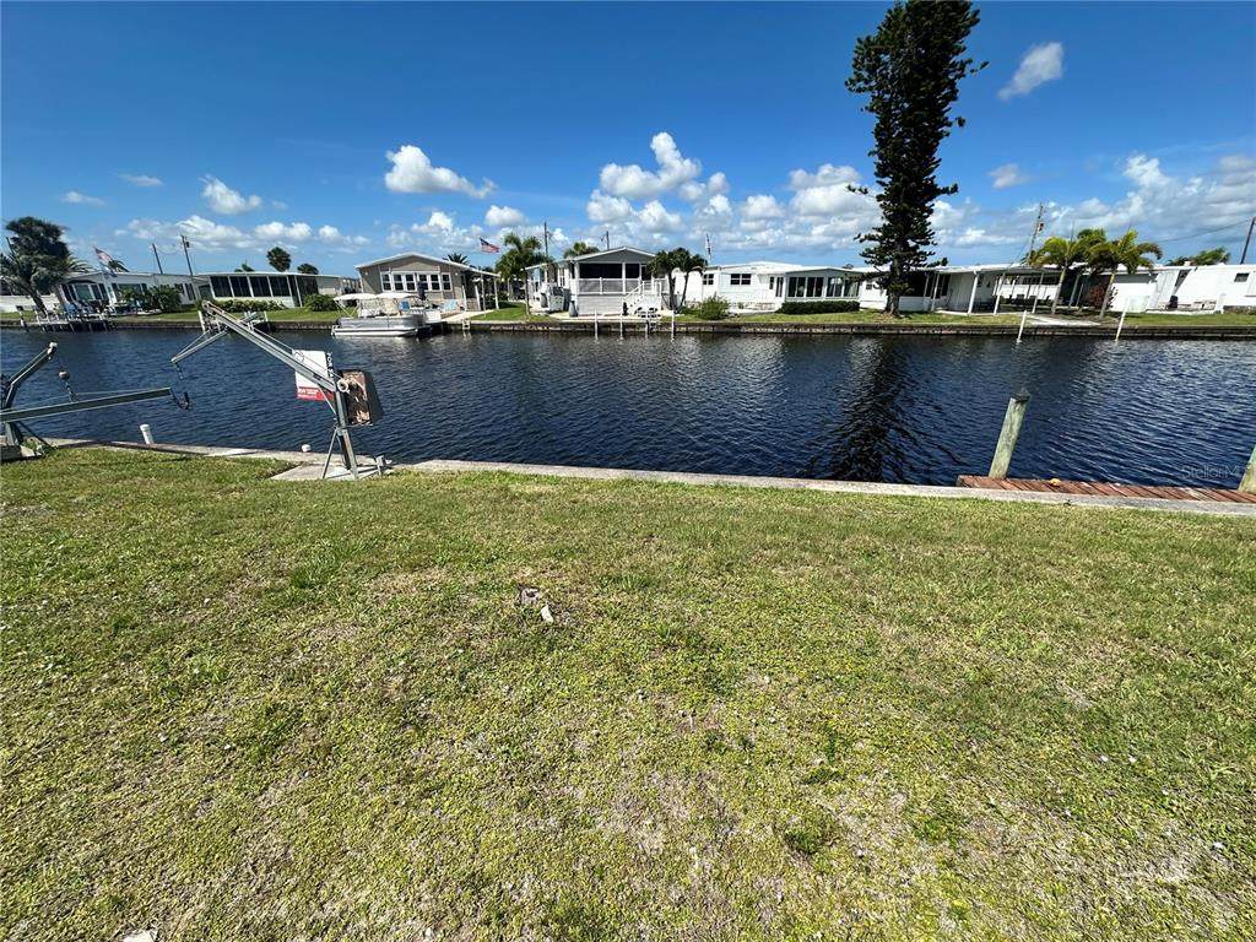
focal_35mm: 14
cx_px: 628
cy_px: 471
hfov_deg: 102.1
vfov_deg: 85.7
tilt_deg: -19.0
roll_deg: +0.7
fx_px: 508
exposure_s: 1/1984
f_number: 2.2
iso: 50
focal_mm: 2.22
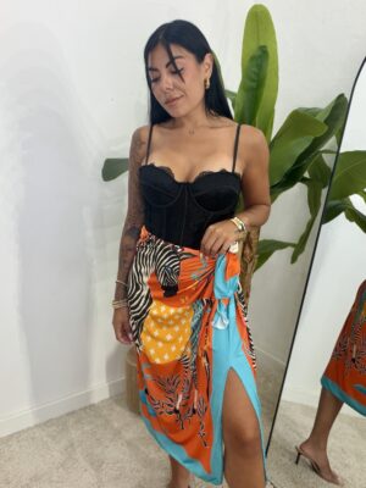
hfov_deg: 46.8
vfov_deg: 60.0
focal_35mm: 30
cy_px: 244
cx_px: 183
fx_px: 423
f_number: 1.9
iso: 64
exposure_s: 1/74
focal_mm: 2.71
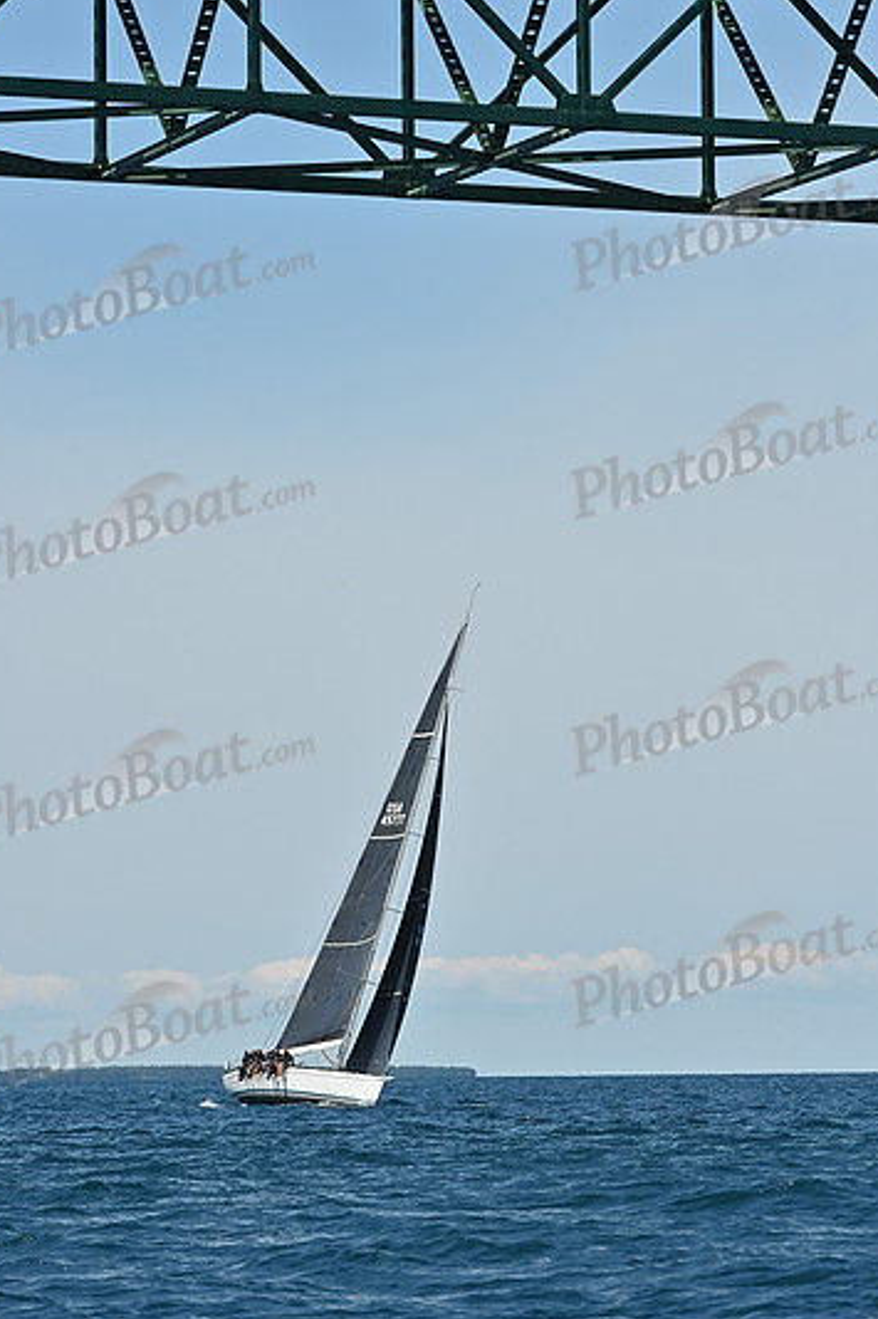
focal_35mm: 196
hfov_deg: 7.0
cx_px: 444
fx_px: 7174
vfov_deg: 10.5
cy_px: 619
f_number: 11
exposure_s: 1/1000
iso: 320
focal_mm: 180
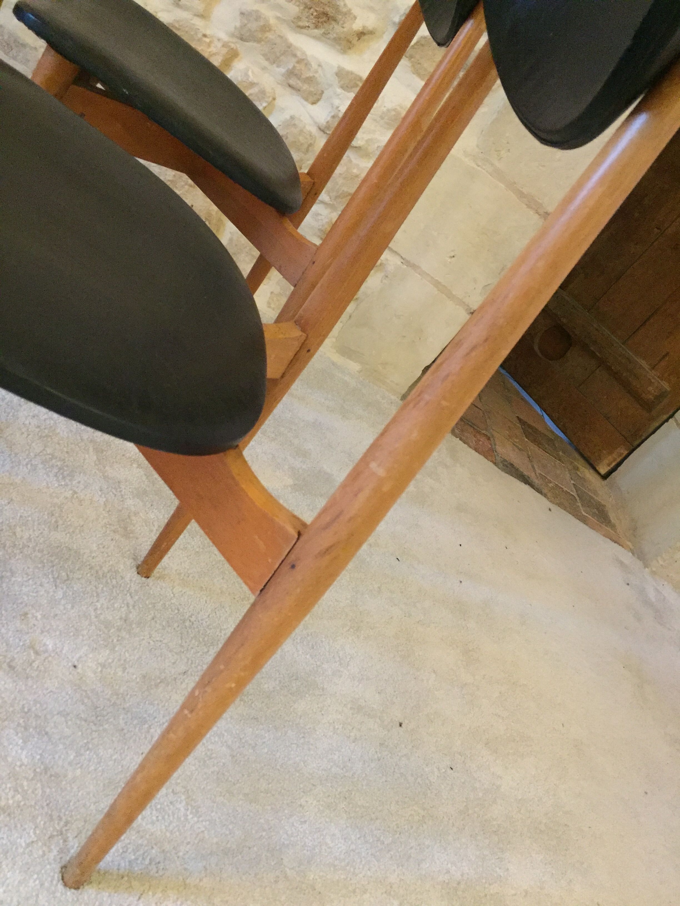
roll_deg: -39.2
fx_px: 760
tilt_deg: -26.7
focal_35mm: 29
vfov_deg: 61.7
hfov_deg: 48.2
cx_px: 340
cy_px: 453
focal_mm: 4.15
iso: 320
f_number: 2.2
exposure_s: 1/17
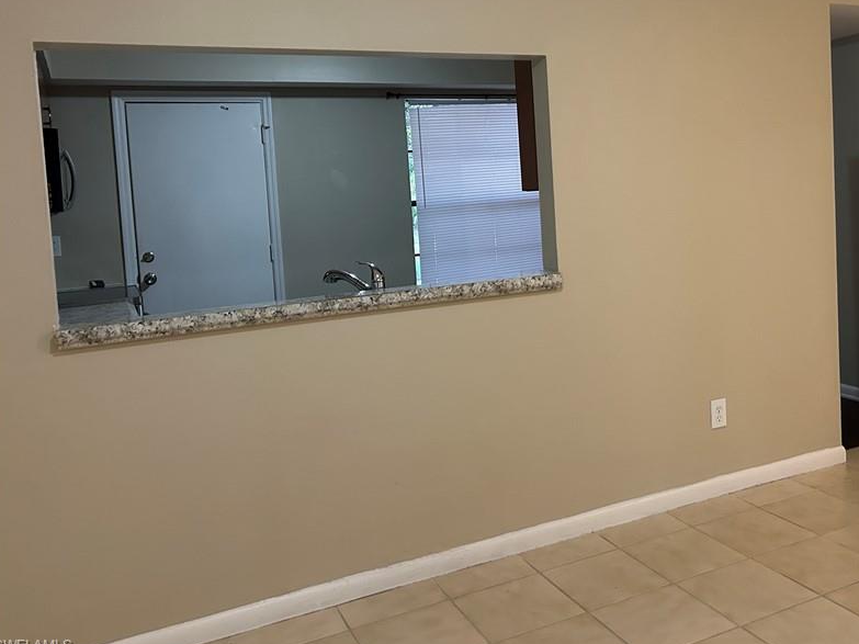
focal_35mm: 34
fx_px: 844
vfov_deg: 41.4
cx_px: 553
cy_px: 235
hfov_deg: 53.2
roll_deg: +3.3
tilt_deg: -3.2
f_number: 1.5
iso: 500
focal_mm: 5.7
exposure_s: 1/60
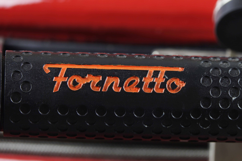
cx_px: 121
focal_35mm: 493
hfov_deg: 4.2
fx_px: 3314
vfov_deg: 2.8
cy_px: 80
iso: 64
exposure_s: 1/4
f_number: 4
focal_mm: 180.69
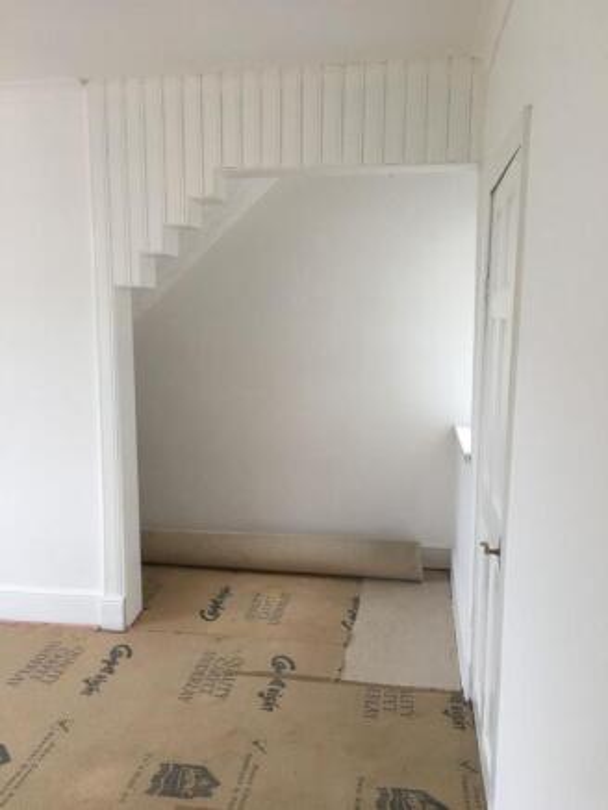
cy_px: 405
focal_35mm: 29
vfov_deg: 61.6
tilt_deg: -6.2
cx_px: 304
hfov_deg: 48.2
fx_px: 679
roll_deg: -1.4
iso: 50
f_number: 2.2
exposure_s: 1/17
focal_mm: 4.15
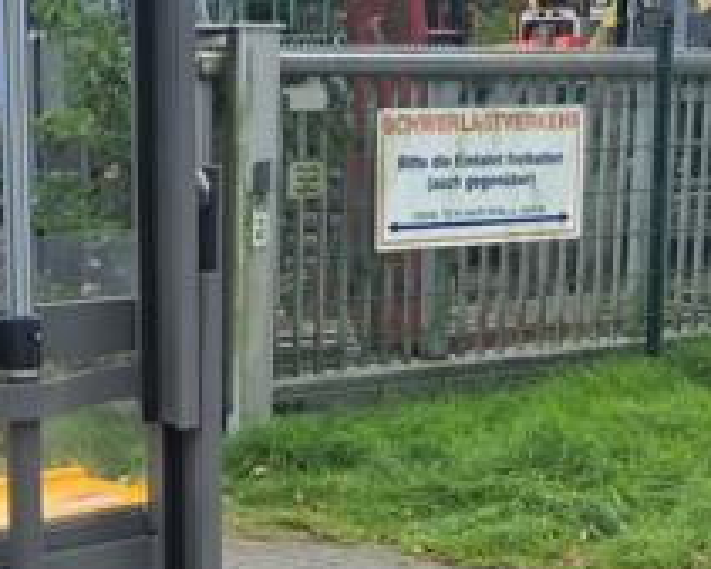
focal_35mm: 109
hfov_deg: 17.5
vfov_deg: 13.9
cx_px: 131
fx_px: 2295
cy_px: 566
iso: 40
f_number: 1.7
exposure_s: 1/359
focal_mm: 6.3
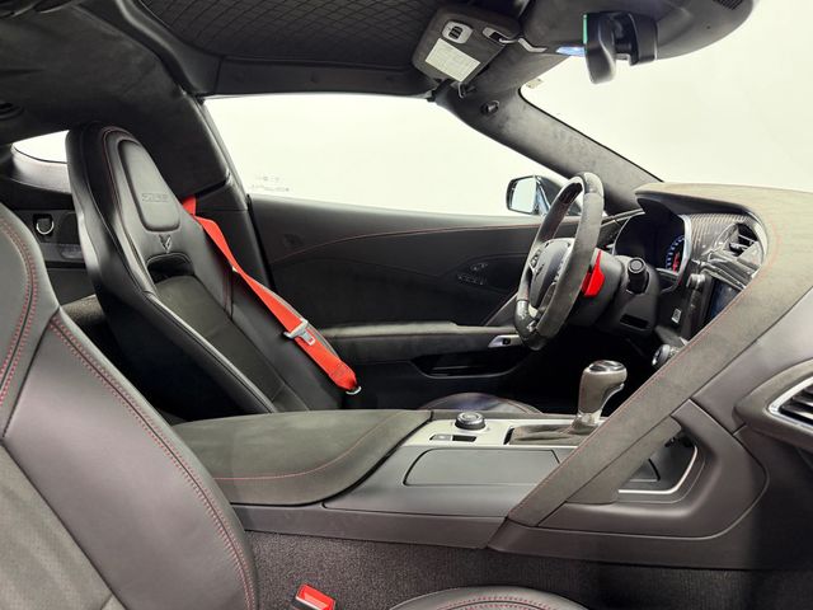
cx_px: 406
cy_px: 305
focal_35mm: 24
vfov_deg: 56.8
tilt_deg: -12.1
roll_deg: +1.6
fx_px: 564
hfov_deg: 71.6
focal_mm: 6.76
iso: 320
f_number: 1.78
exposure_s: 1/60
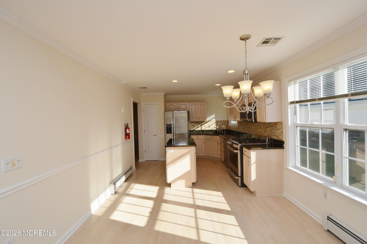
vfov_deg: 77.2
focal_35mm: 15
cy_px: 122
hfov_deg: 100.4
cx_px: 184
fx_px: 153
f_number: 6.3
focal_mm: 10
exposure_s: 1/160
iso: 100
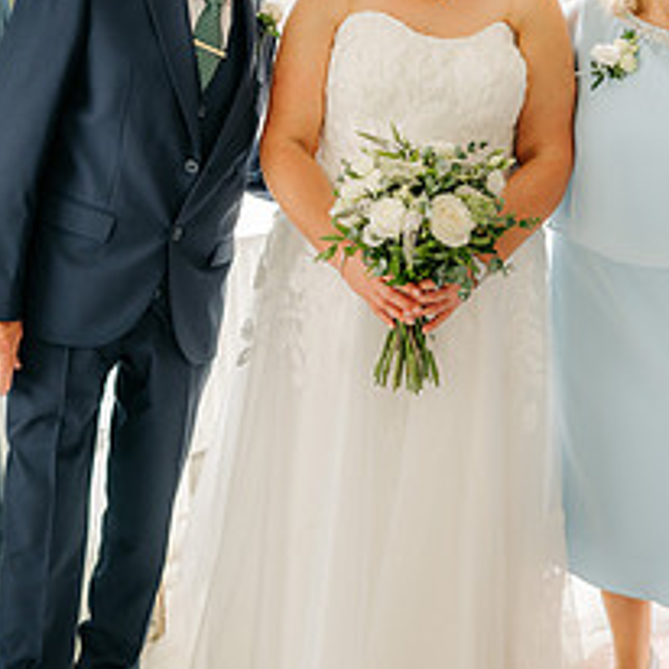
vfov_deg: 26.3
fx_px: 1421
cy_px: 195
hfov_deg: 26.4
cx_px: 425
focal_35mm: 65
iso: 200
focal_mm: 35
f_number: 2.2
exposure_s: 1/200
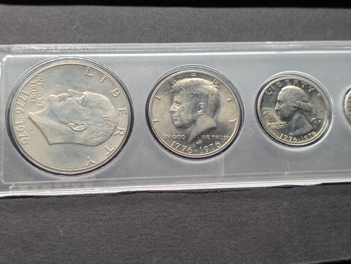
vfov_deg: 29.7
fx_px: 498
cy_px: 132
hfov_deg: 38.9
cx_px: 176
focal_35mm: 49
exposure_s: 1/51.1
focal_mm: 6.9
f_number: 1.68
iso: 37
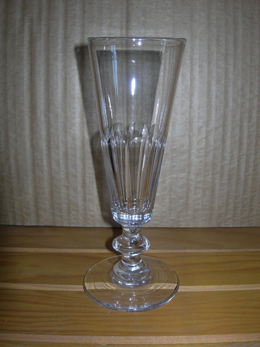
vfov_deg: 49.0
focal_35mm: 38
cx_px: 130
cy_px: 174
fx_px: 381
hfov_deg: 37.7
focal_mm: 7.8
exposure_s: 1/60.1
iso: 50
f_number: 4.8
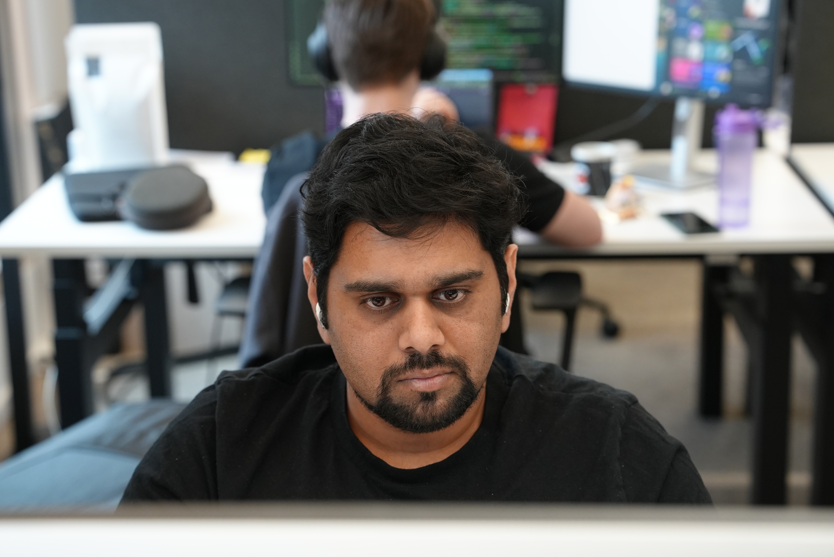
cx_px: 417
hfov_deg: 28.8
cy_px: 278
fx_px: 1622
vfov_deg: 19.5
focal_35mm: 70
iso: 3200
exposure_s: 1/160
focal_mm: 70
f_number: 4
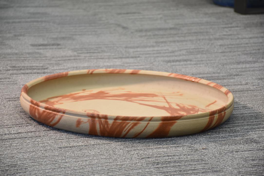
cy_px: 88
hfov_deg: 13.7
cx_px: 132
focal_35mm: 150
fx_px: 1100
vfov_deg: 9.2
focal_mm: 100
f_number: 5.6
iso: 400
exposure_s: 1/25
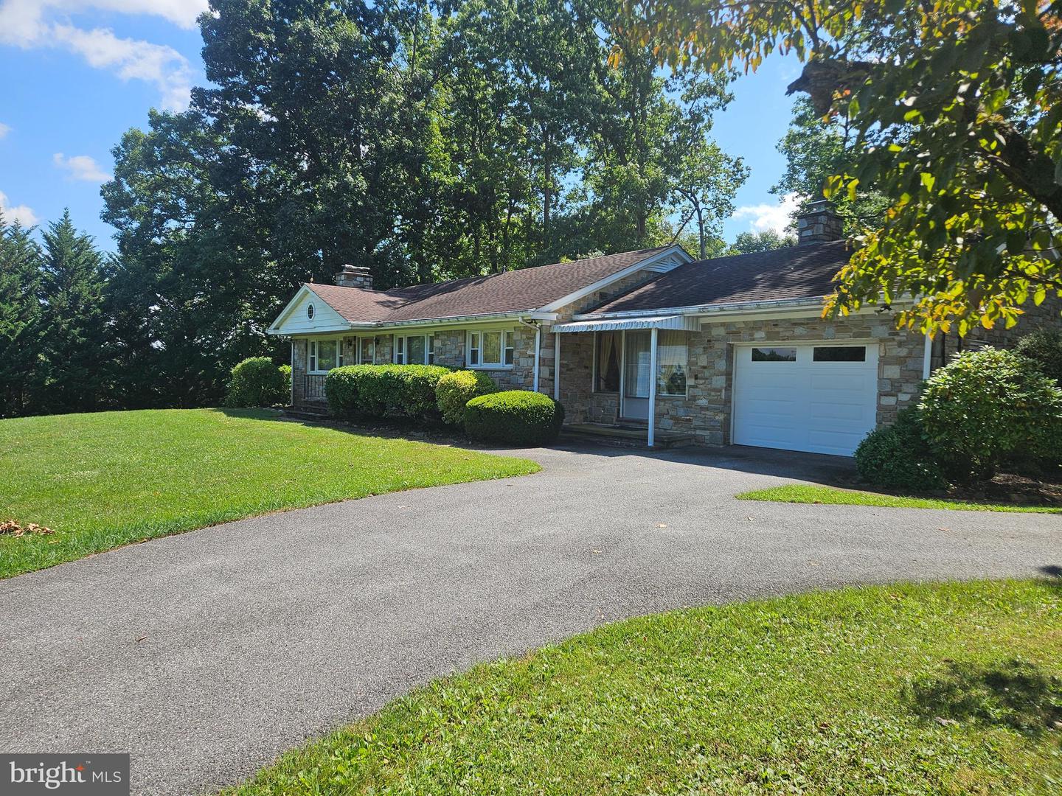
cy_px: 398
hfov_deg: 73.9
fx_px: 706
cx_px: 531
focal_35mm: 23
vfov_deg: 58.9
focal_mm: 5.4
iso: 25
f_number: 1.8
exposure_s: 1/1114
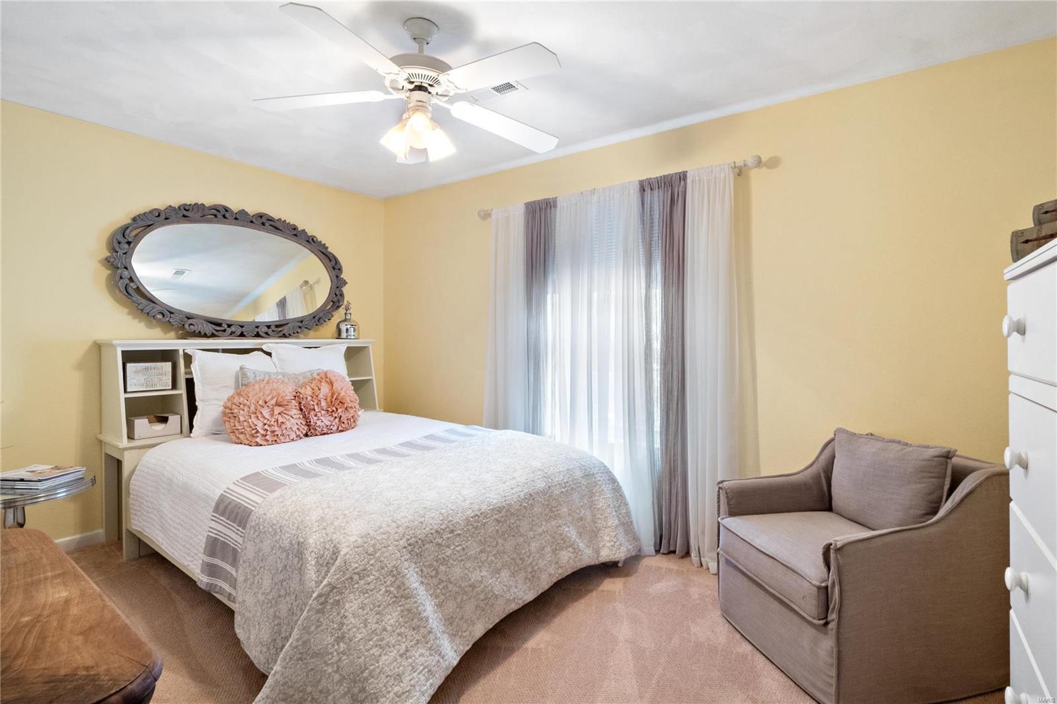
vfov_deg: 67.4
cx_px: 528
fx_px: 528
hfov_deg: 90.0
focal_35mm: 18
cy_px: 352
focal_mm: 9
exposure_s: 1/25
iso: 400
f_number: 10
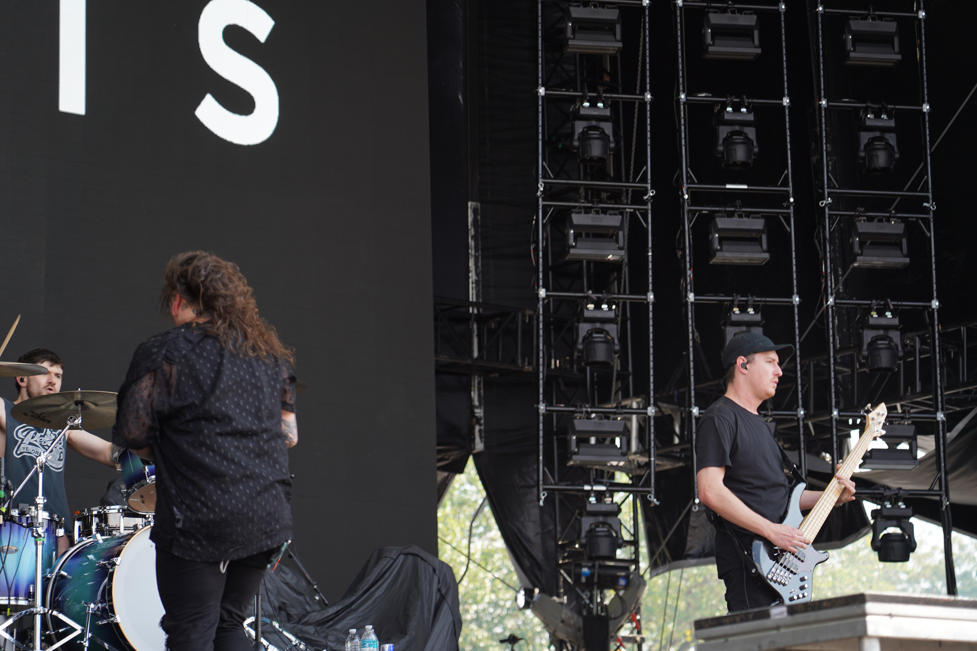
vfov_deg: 13.0
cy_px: 326
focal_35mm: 105
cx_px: 488
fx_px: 2849
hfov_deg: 19.5
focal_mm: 105
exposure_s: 1/160
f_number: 4.5
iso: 100
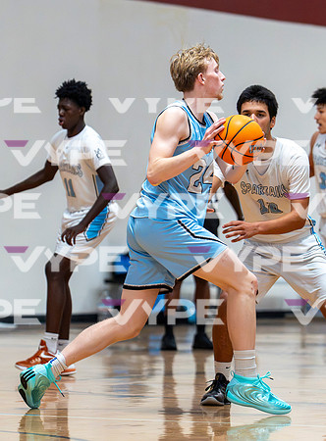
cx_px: 188
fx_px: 3774
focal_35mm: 297
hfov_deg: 4.9
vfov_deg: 6.7
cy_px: 236
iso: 10000
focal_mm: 145
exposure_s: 1/1250
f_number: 3.2
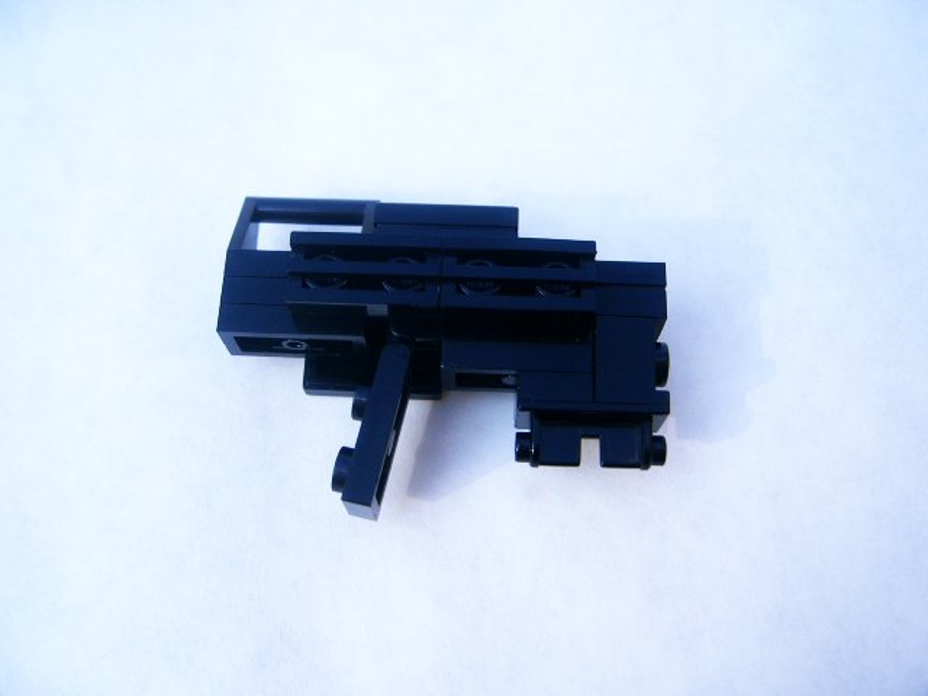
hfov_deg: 47.9
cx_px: 464
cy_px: 348
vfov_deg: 36.8
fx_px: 1046
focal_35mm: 39
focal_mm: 8
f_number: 2.8
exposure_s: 1/800
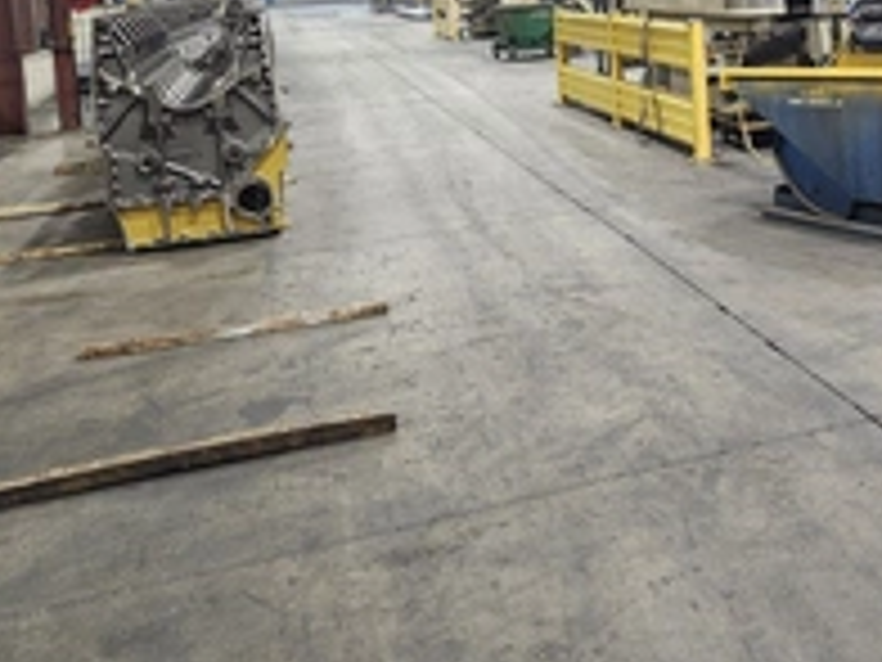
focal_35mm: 47
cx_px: 801
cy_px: 59
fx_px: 1198
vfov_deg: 29.5
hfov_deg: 37.6
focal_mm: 5.54
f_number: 1.8
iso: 640
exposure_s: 1/60
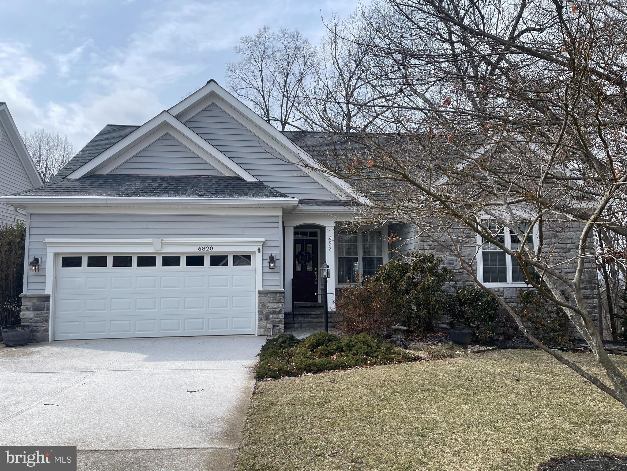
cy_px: 236
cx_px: 314
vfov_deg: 54.9
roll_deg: +0.3
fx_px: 453
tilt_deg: +6.7
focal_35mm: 25
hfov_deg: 69.4
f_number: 1.6
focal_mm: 5.1
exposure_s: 1/2433
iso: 32
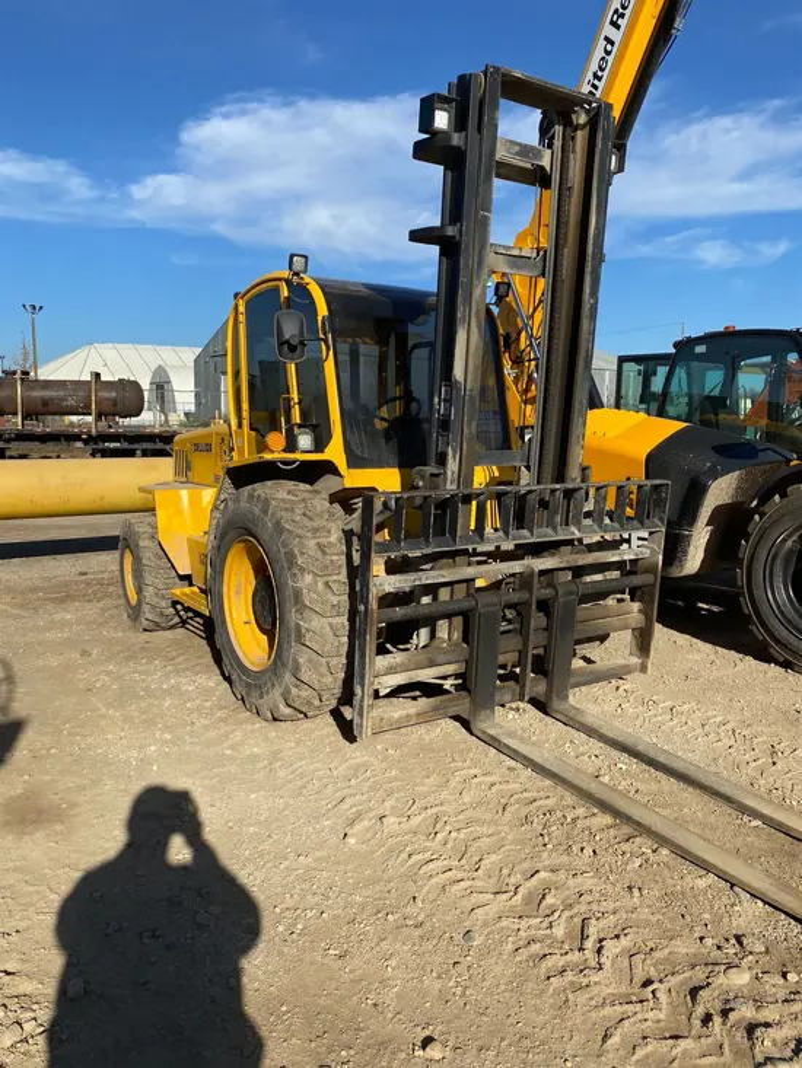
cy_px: 534
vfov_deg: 67.3
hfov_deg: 53.1
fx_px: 803
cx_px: 401
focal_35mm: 26
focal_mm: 4.25
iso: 32
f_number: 1.8
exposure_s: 1/3040
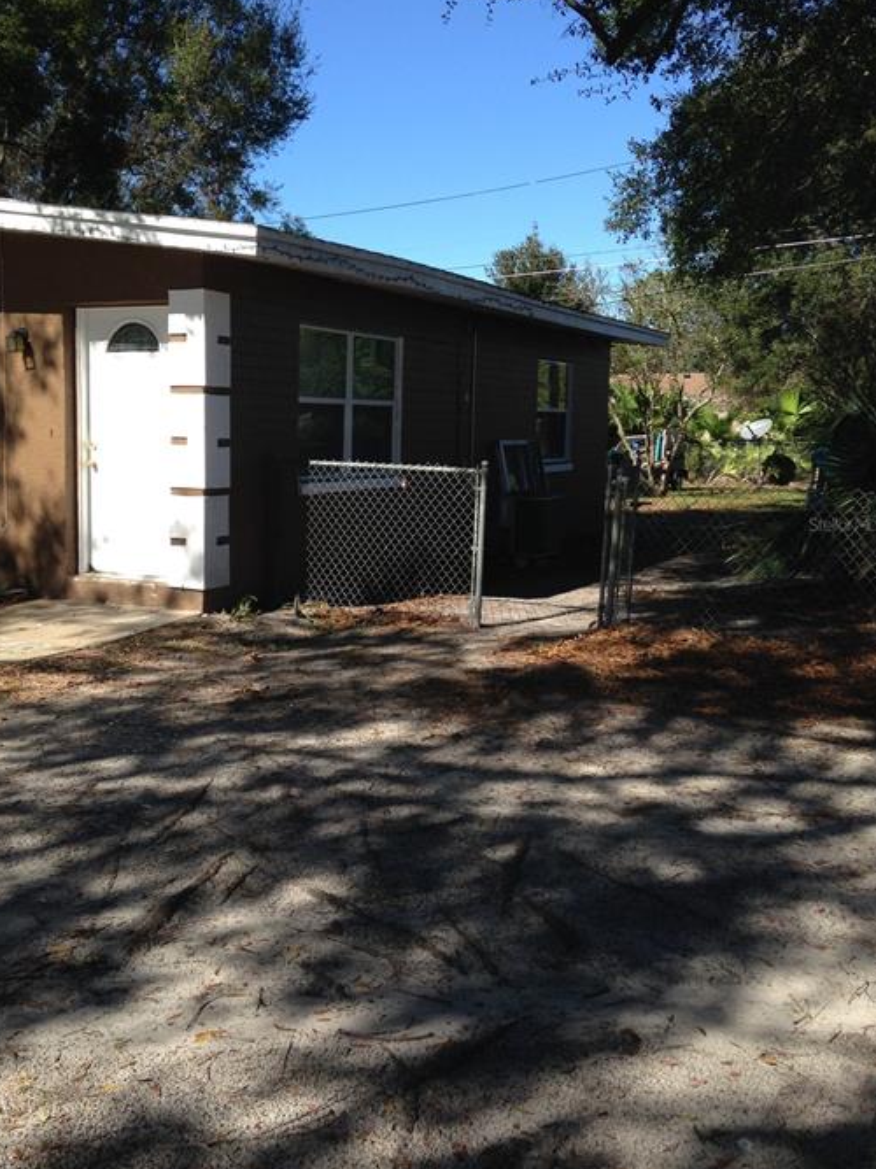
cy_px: 524
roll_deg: -1.4
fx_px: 1283
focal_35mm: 38
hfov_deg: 37.7
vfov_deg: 48.9
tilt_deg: -1.9
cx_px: 384
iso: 50
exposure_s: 1/985
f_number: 2.4
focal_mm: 4.12
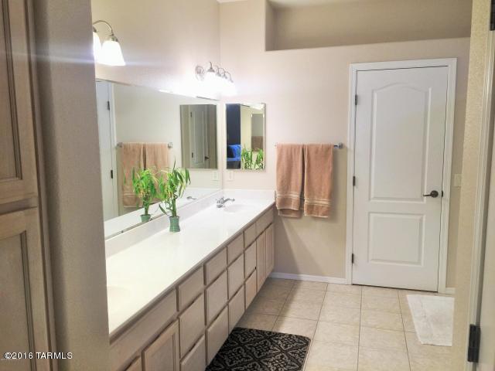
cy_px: 186
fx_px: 415
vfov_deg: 48.2
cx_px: 248
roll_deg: -0.3
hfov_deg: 61.7
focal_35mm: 29
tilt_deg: -7.4
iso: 32
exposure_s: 1/30
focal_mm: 4.15
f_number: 2.2
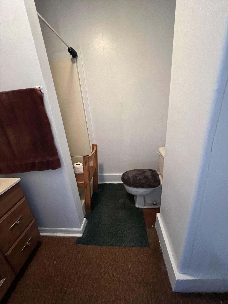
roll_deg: +5.0
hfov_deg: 89.9
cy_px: 152
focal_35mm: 13
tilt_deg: -19.9
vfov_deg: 106.2
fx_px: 114
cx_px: 114
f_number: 1.8
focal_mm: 1.57
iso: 1000
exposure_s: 1/60
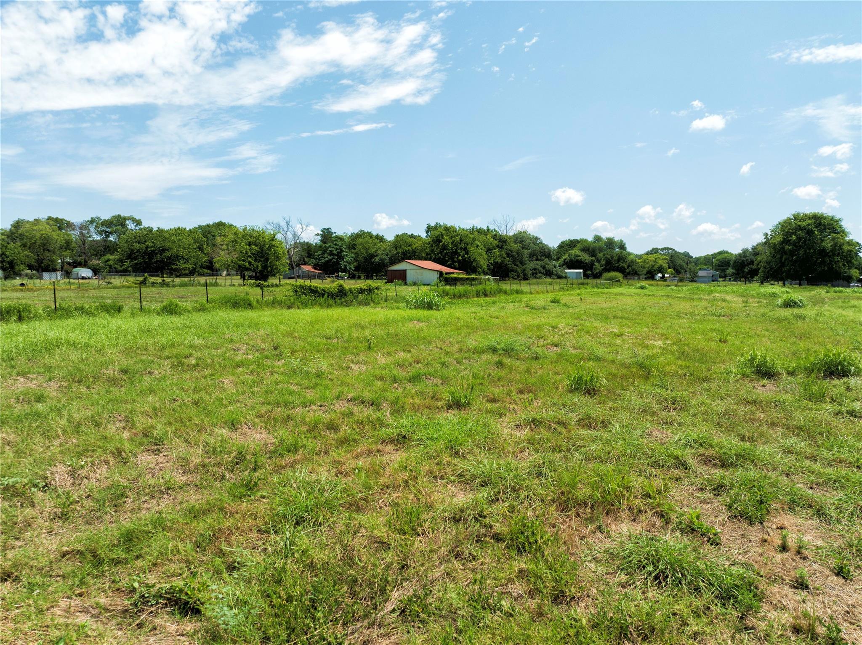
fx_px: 597
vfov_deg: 56.8
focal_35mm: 24
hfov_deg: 71.6
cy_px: 322
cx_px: 431
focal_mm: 12.29
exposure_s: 1/2000
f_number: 2.8
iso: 100
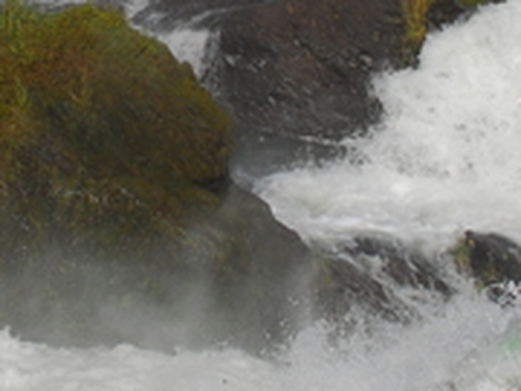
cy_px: -4
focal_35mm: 141
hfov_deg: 14.0
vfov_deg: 10.4
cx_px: 162
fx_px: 2122
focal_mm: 22
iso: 160
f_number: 6.3
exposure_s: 1/1000
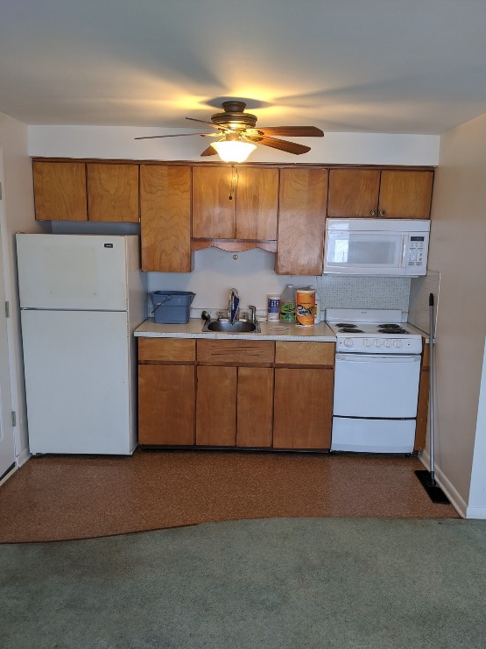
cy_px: 331
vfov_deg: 63.5
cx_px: 248
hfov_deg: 49.7
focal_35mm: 28
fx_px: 525
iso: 80
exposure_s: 1/40
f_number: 1.8
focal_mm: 4.44
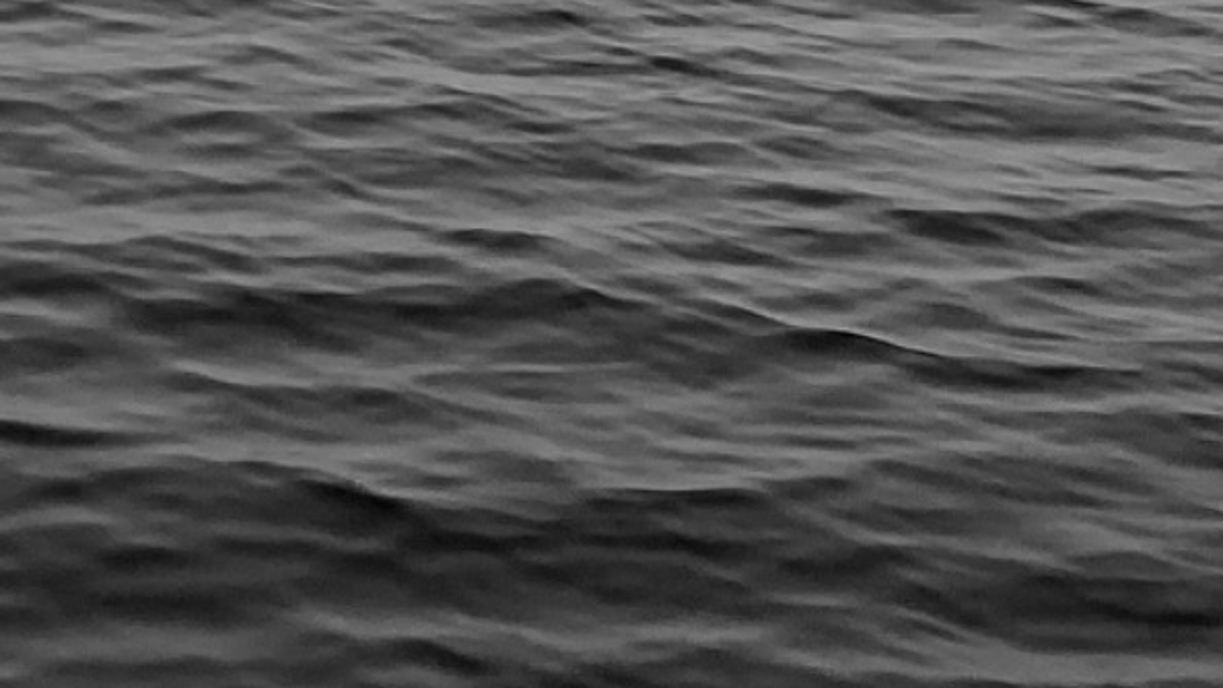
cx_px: -148
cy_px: -556
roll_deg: -0.3
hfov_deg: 17.0
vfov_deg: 9.5
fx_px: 3956
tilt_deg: -10.3
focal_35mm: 122
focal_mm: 4.25
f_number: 1.8
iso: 32
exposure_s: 1/1565
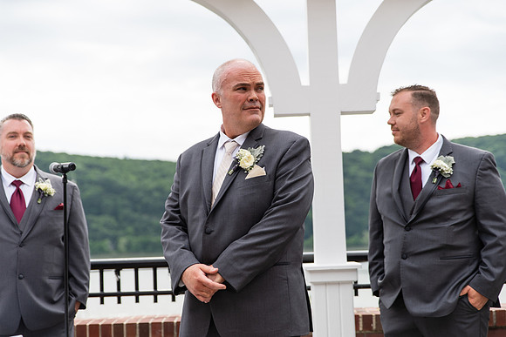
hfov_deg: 31.4
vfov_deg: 21.3
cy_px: 168
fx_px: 900
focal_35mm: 64
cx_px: 253
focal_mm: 64
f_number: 2.8
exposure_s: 1/1600
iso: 125
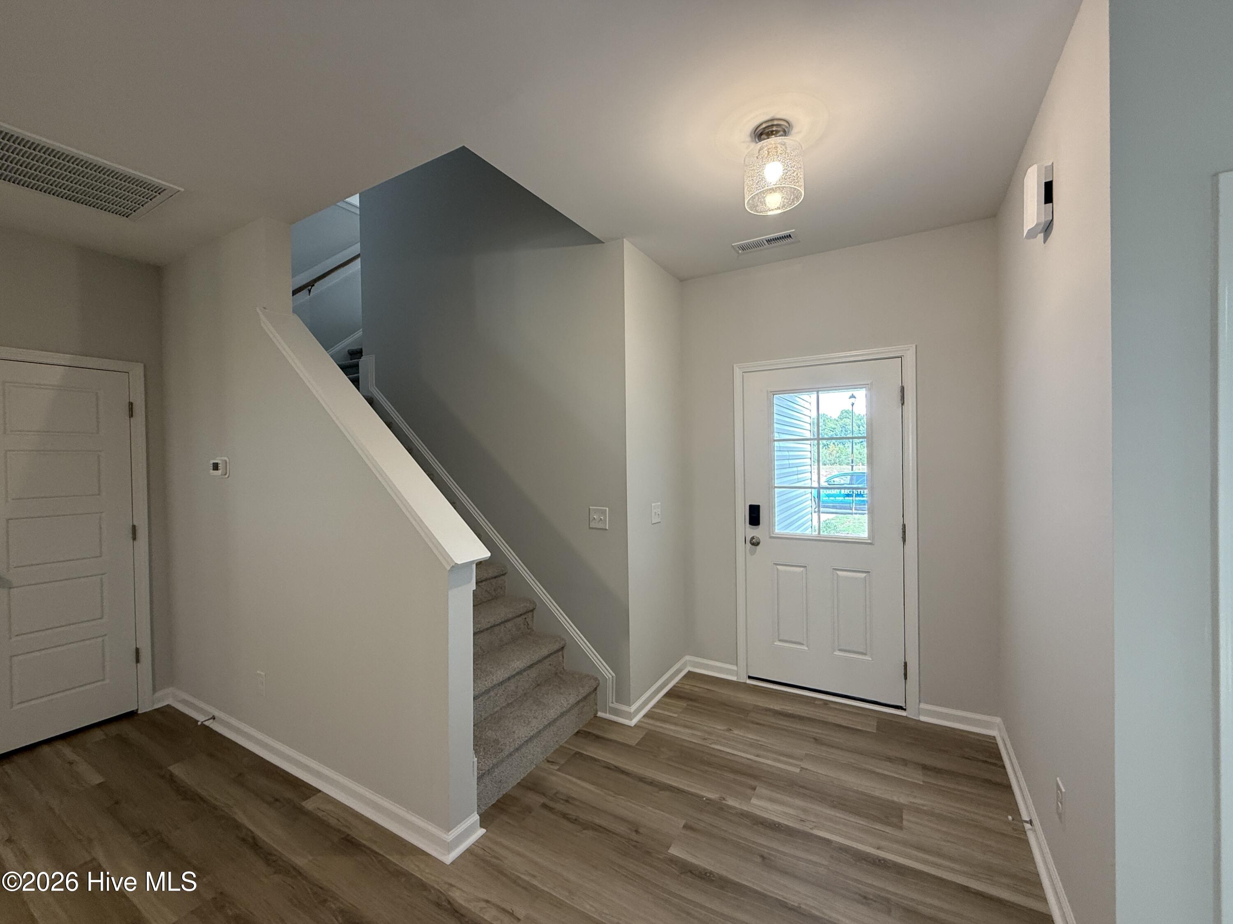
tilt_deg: -0.2
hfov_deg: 102.1
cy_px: 462
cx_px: 616
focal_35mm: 14
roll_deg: -0.5
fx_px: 499
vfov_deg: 85.7
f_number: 2.2
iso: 125
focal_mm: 2.22
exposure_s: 1/30
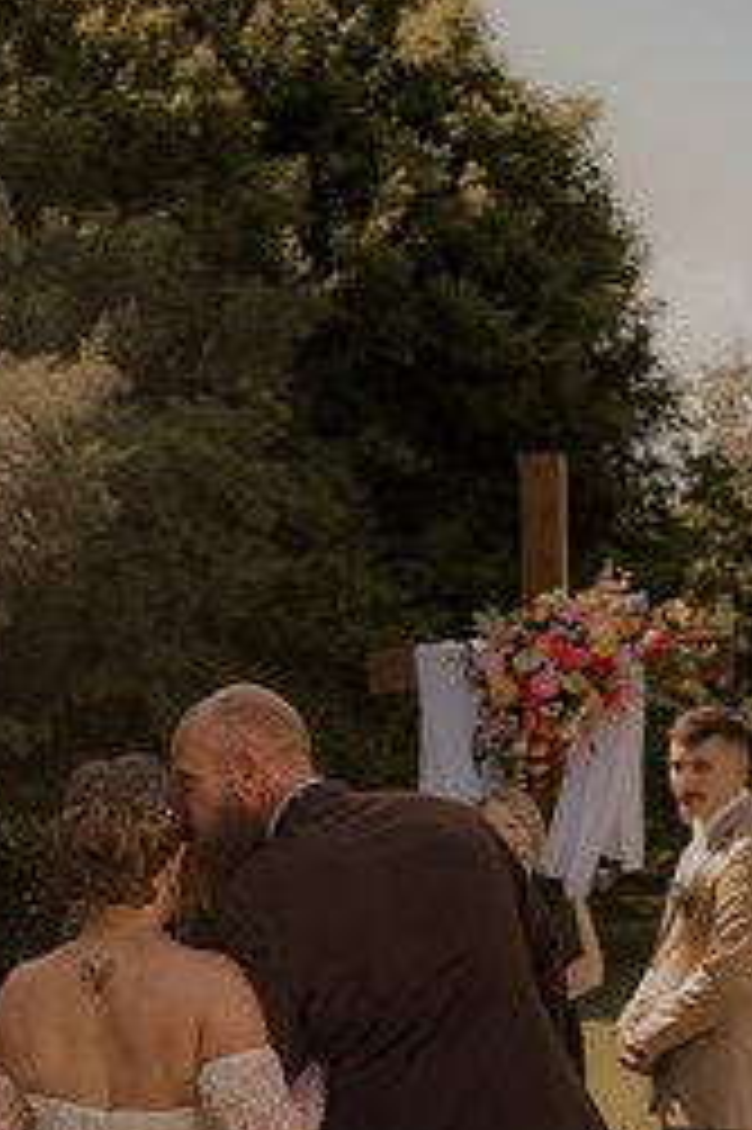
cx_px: 245
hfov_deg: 22.1
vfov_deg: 31.6
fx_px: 1914
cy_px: 986
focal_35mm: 61
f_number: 2.8
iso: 200
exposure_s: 1/500
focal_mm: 34
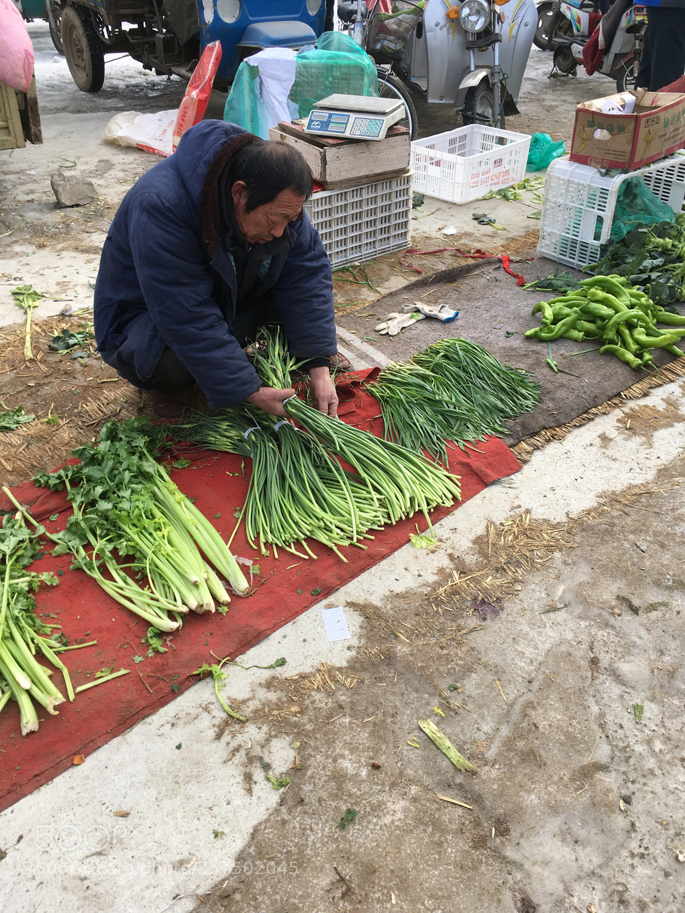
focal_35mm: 29
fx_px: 765
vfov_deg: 61.7
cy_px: 456
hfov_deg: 48.2
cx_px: 342
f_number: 2.2
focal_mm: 4.15
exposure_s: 1/625
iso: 25
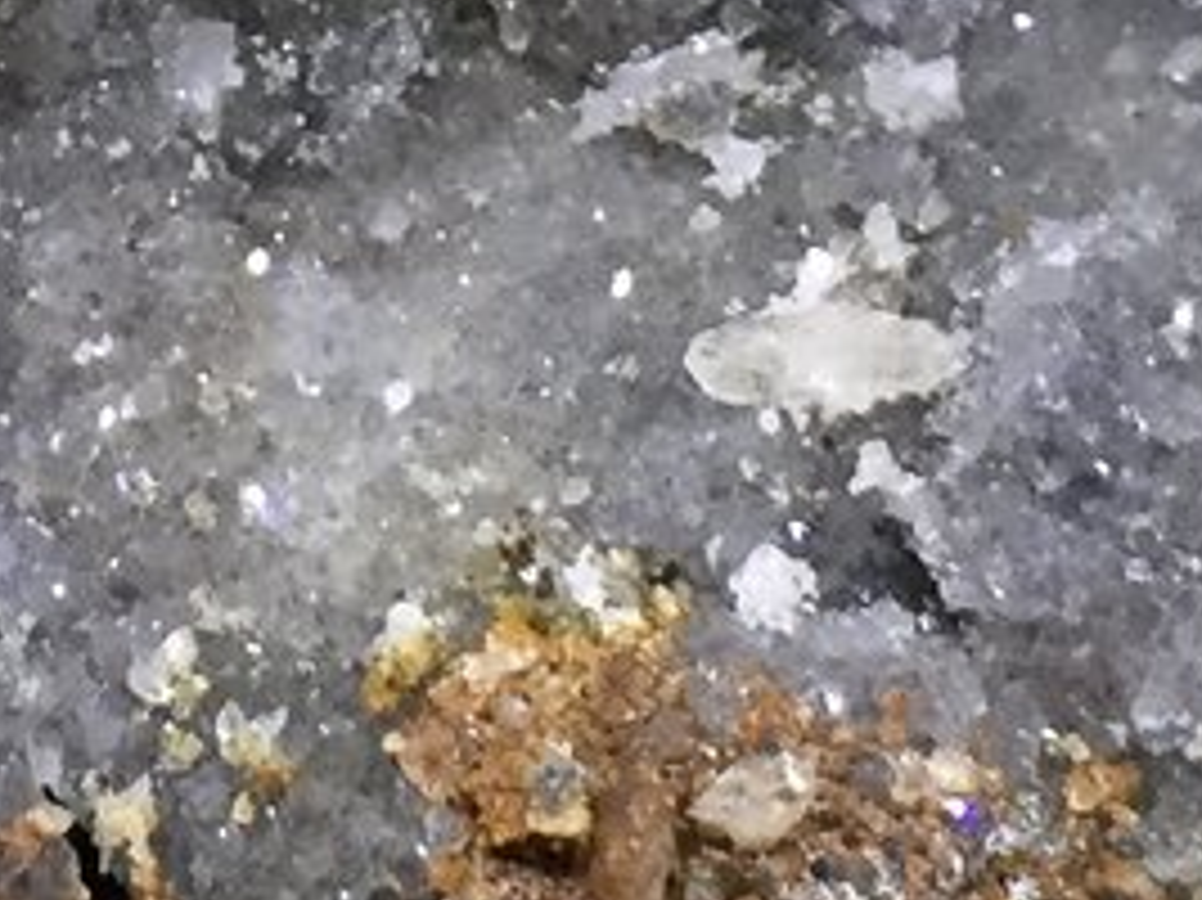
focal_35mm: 174
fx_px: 6039
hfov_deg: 11.3
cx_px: 113
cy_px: -495
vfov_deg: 8.3
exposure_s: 1/30
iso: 125
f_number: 2.2
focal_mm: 4.15
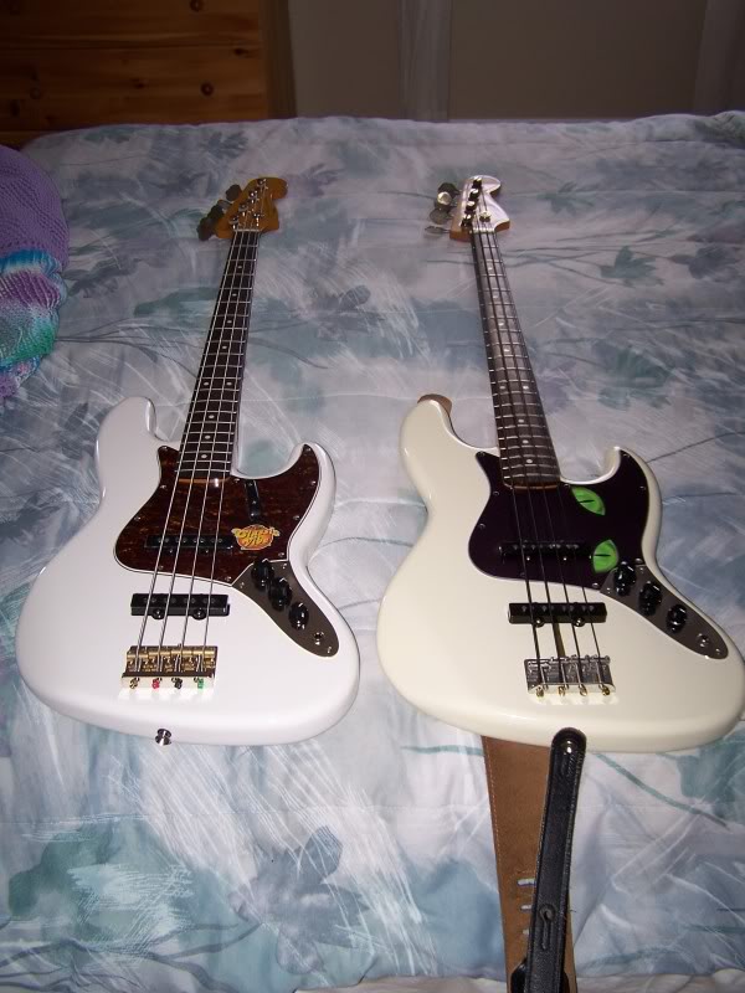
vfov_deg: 49.0
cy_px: 496
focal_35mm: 38
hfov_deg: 37.7
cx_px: 372
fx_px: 1090
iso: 80
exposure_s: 1/60
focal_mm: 6.3
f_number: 2.8
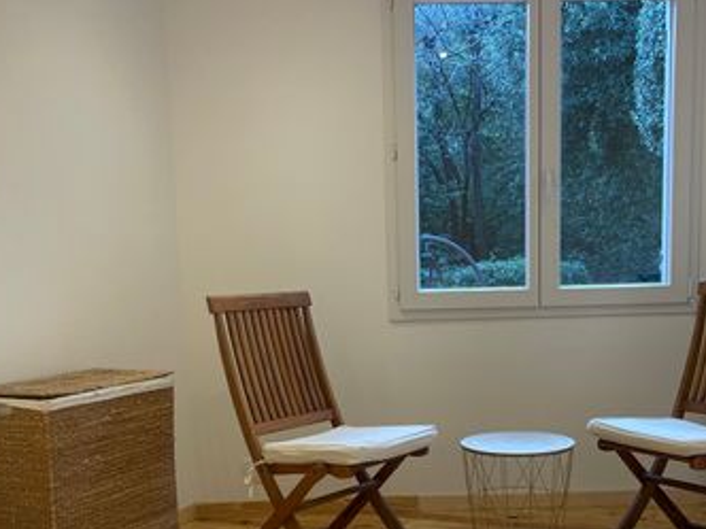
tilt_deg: -7.8
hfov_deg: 40.3
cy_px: 406
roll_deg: +1.9
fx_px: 959
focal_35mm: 47
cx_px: 406
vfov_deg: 30.3
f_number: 1.6
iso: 64
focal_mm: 4.2
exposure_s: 1/100
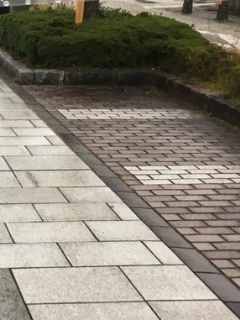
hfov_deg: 17.7
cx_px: -76
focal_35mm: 78
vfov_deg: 25.0
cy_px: 191
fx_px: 721
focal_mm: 4.15
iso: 25
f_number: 2.2
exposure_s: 1/30
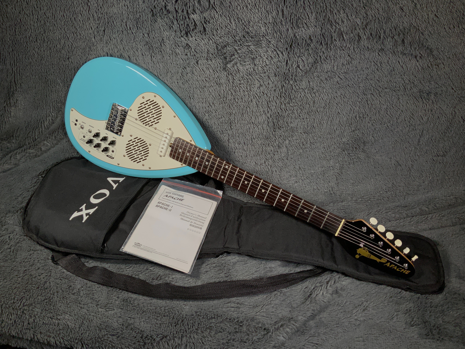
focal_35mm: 29
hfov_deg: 61.7
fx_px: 390
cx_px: 232
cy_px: 174
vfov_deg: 48.2
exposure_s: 1/312
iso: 20
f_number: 1.8
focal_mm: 3
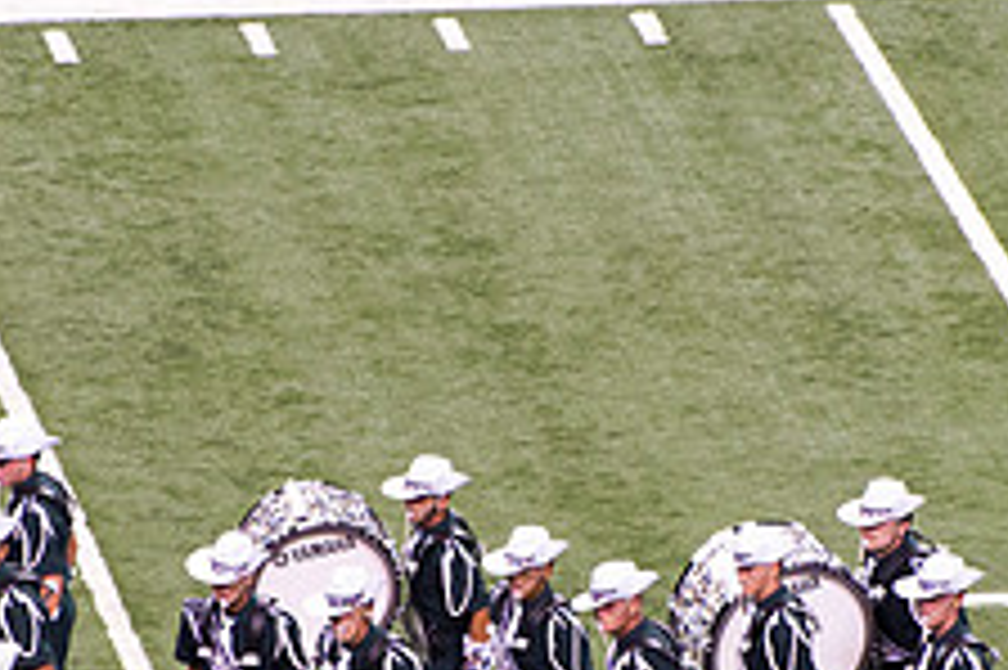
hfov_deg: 2.4
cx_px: 555
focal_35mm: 849
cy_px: 575
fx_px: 23754
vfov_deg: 1.6
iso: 1800
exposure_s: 1/320
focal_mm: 240
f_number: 5.3
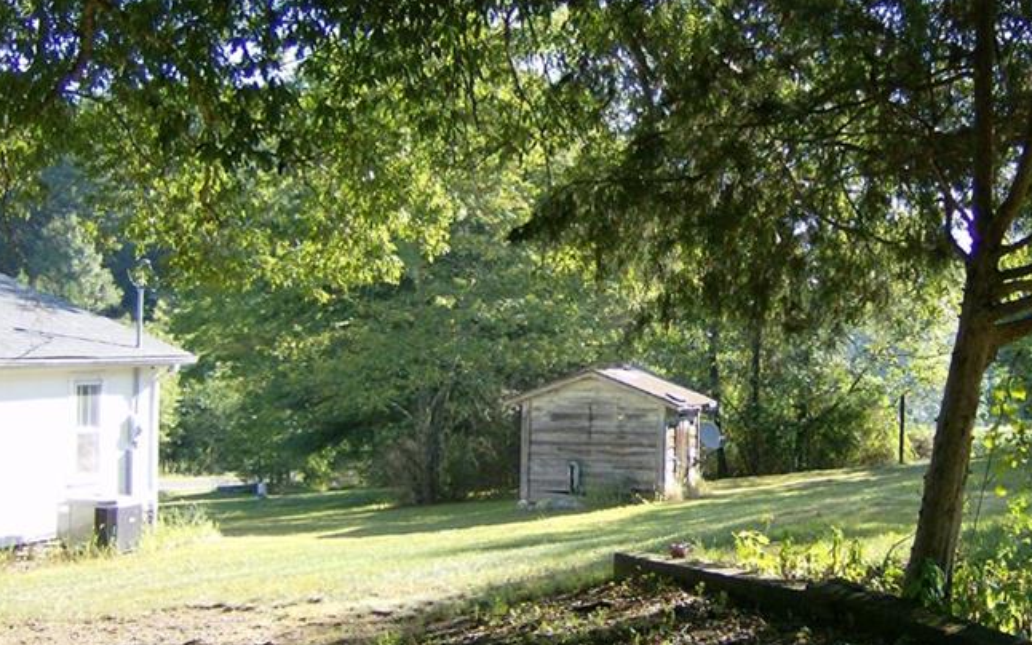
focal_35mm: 60
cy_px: 319
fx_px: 1688
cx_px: 670
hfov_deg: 33.8
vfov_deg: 21.6
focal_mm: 6
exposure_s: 1/264
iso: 100
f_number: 2.8
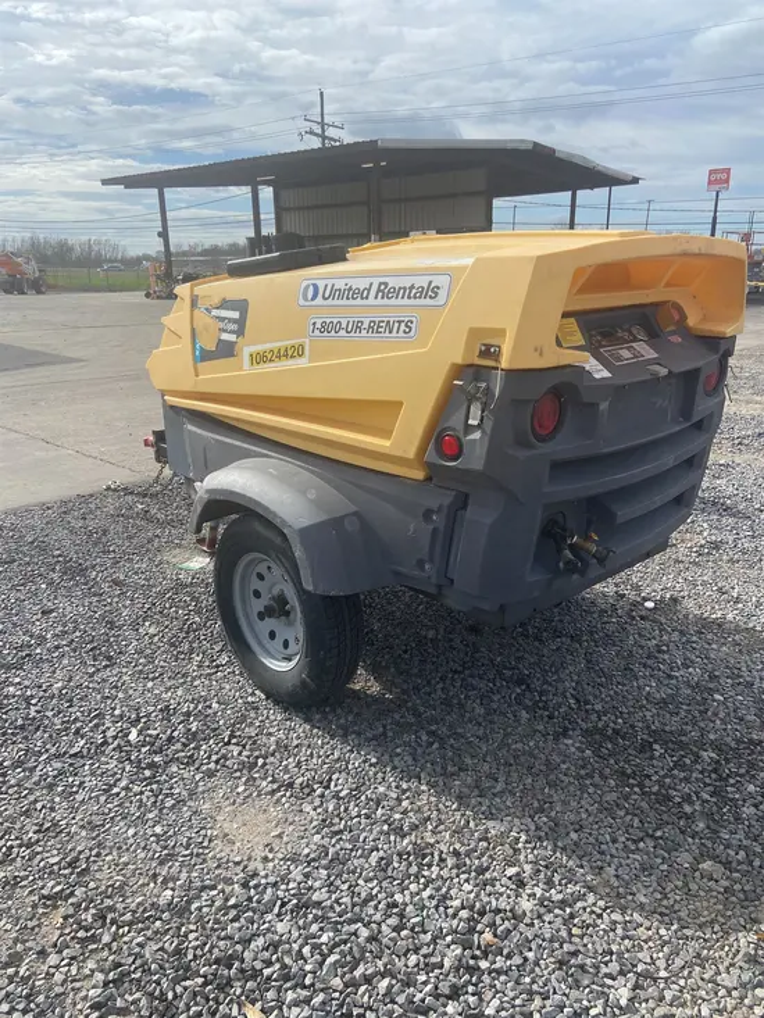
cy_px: 509
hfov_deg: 53.1
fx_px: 765
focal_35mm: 26
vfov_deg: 67.3
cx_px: 382
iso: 32
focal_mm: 4.25
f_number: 1.8
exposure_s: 1/3205
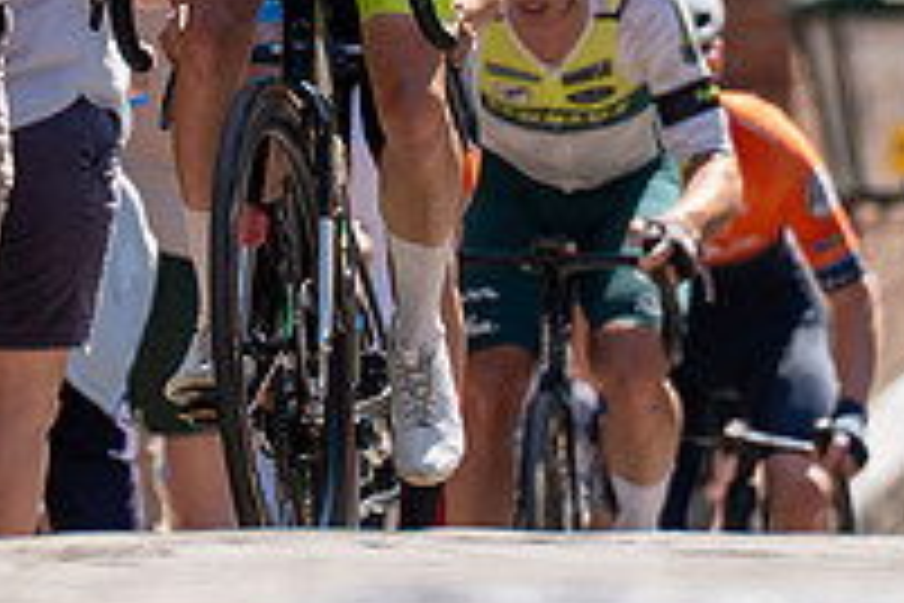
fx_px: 22724
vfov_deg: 1.5
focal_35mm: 905
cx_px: 299
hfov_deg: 2.3
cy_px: -147
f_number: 3.5
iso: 125
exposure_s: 1/1000
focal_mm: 200
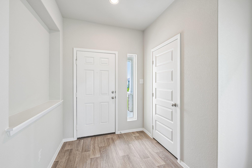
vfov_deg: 77.3
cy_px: 84
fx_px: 105
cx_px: 126
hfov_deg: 100.4
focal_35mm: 15
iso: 100
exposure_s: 1/15
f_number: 6.7
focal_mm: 15
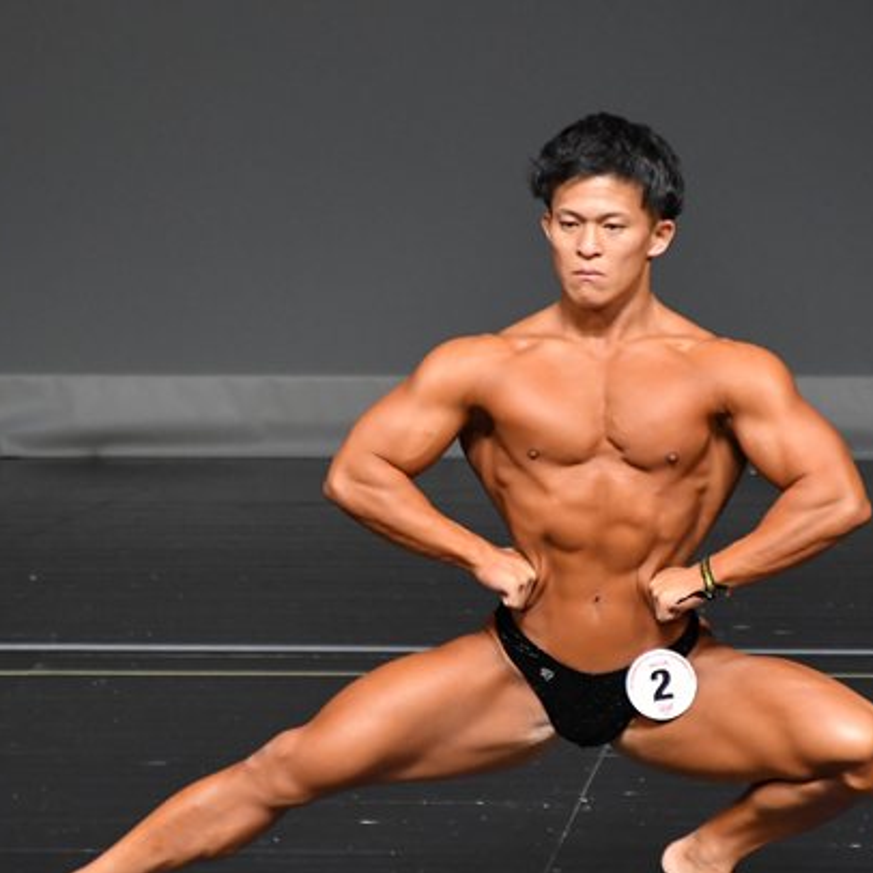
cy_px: 503
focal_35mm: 730
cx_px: 534
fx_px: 20829
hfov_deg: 2.4
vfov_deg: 2.4
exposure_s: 1/400
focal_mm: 300
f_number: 5.6
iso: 2500
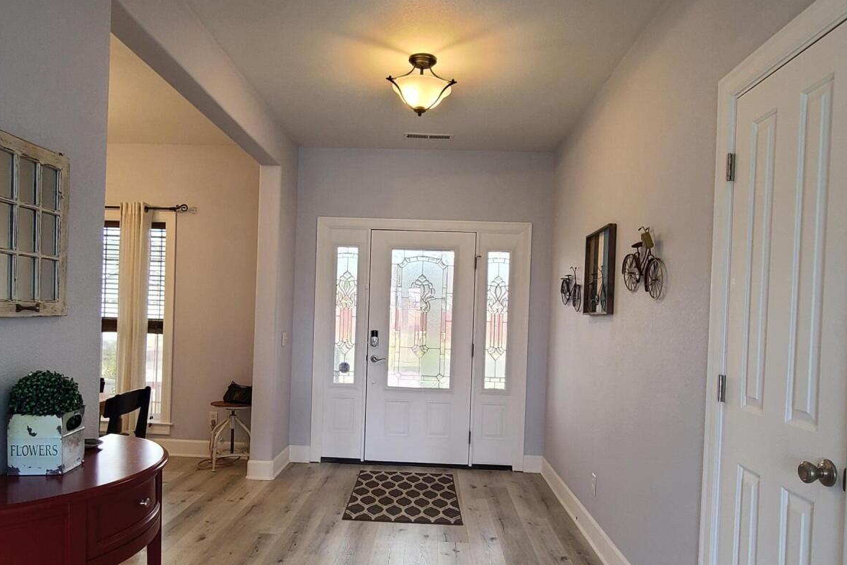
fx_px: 541
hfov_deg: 76.1
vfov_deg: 55.0
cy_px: 314
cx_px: 406
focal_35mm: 23
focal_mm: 2.2
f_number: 2.2
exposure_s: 1/60
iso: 125
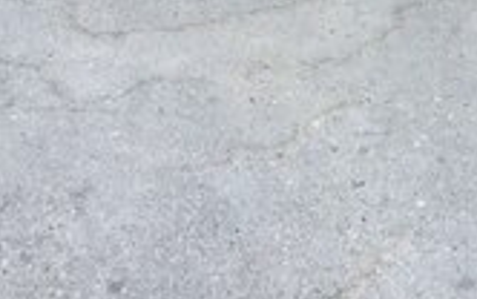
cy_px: -218
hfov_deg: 22.4
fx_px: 1197
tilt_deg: -15.8
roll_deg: -1.0
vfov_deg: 13.0
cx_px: 348
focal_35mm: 92
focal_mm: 4.15
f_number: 2.2
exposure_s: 1/100
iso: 32
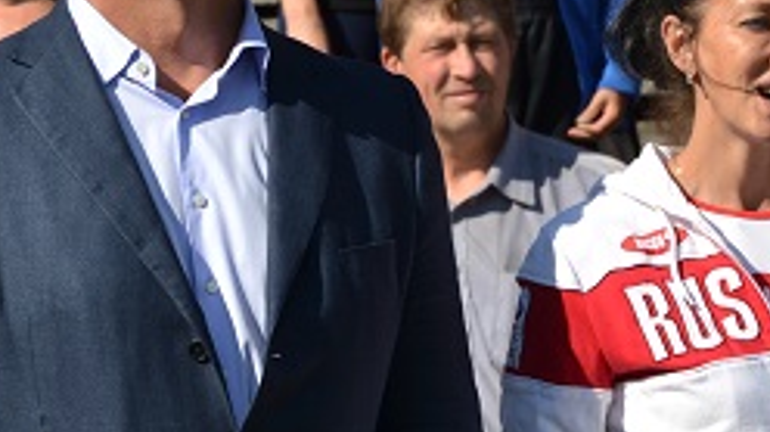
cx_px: 152
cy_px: 264
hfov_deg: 3.3
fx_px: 13239
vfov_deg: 1.9
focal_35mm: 649
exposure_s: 1/200
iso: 100
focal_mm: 160
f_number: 9
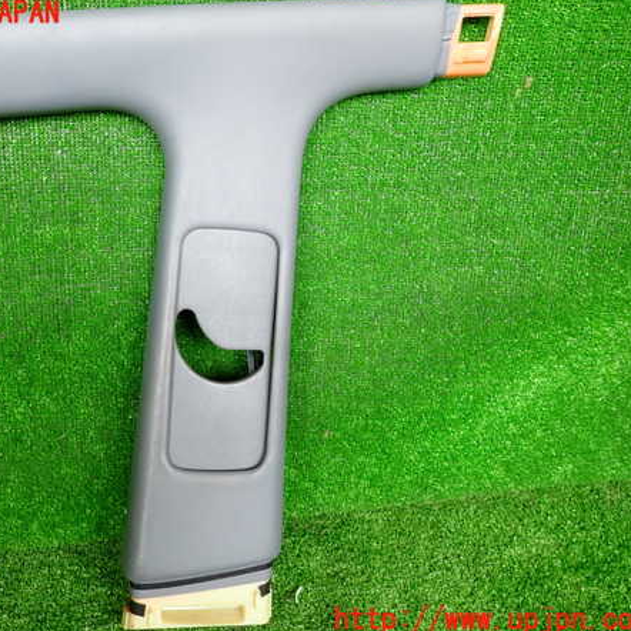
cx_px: 228
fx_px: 619
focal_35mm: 30
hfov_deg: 53.3
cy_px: 317
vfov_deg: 54.0
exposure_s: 1/125
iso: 125
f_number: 2
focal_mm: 4.5
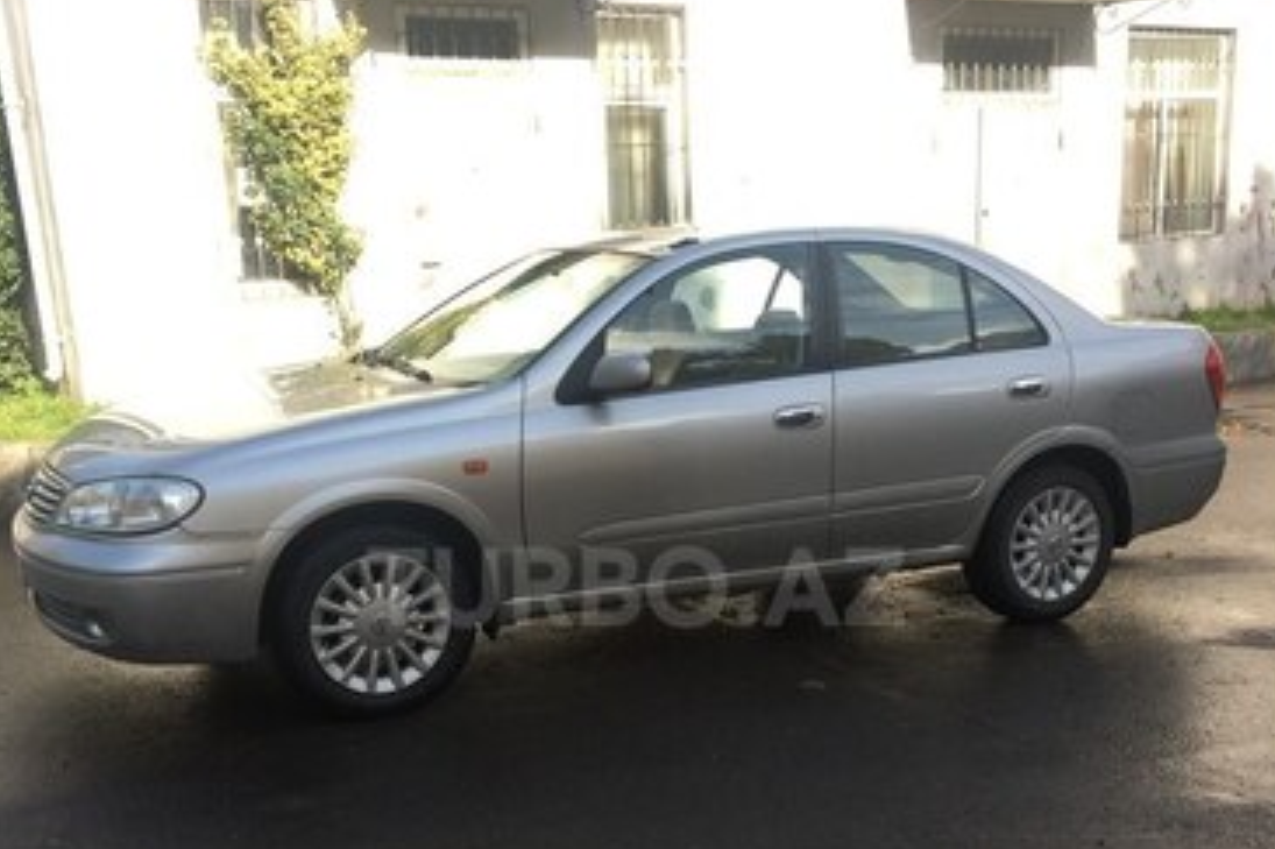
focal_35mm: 41
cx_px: 636
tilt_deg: -13.9
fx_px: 1451
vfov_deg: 32.2
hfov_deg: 47.4
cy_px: 587
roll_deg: +2.5
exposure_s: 1/442
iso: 25
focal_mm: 4.15
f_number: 2.2
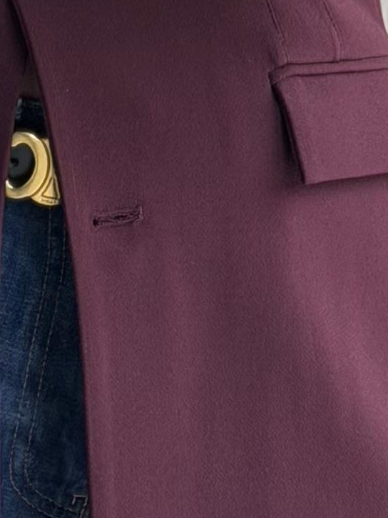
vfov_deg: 7.2
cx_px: 196
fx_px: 3989
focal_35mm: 267
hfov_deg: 5.6
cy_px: -497
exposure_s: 1/102
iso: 100
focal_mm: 6.76
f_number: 1.78
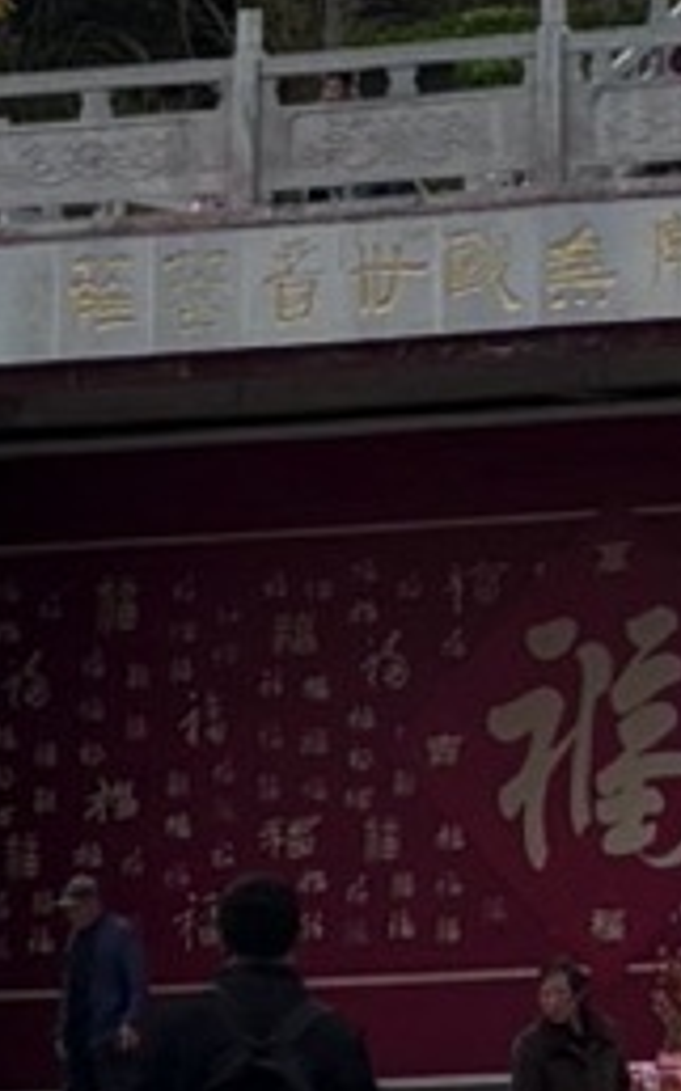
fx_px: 6510
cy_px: -757
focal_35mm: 219
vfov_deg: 9.2
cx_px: 1595
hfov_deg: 5.8
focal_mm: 5.96
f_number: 1.6
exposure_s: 1/4854
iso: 50
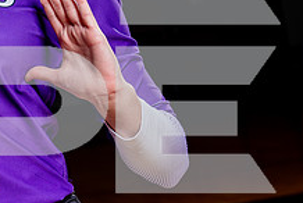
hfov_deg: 13.4
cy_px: -48
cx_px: -74
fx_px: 1247
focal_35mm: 148
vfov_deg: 9.2
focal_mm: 53
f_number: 4
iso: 100
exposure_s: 1/250
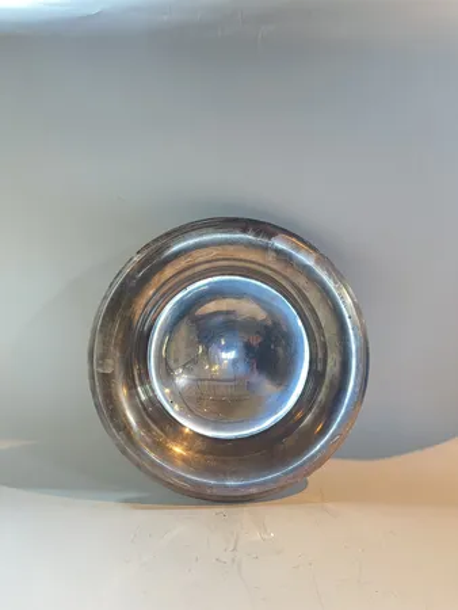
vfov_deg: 67.3
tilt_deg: -14.6
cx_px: 229
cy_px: 305
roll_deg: +0.7
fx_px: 458
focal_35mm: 26
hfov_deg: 53.1
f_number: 1.6
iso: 125
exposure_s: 1/50
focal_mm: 5.1
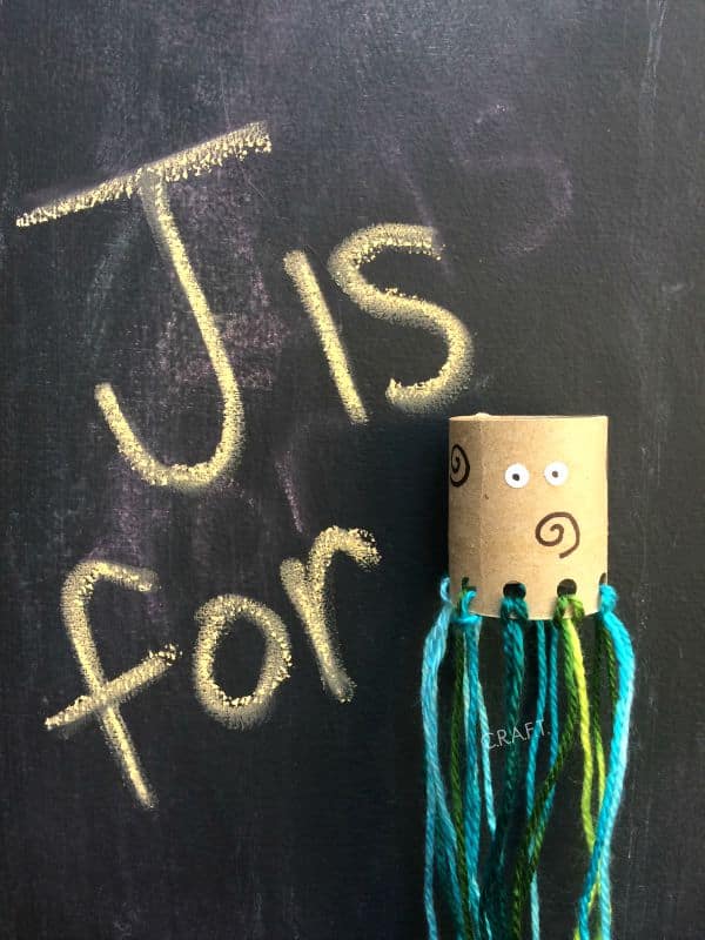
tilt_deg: -5.6
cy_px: 470
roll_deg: +1.1
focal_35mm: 29
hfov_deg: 48.2
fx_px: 787
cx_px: 352
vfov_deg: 61.7
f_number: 2.2
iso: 40
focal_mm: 4.15
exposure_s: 1/40
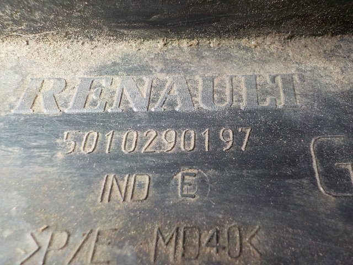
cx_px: 176
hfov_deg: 60.0
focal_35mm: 30
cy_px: 132
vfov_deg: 46.8
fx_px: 306
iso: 180
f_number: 3.3
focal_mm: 4.1
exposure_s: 1/30
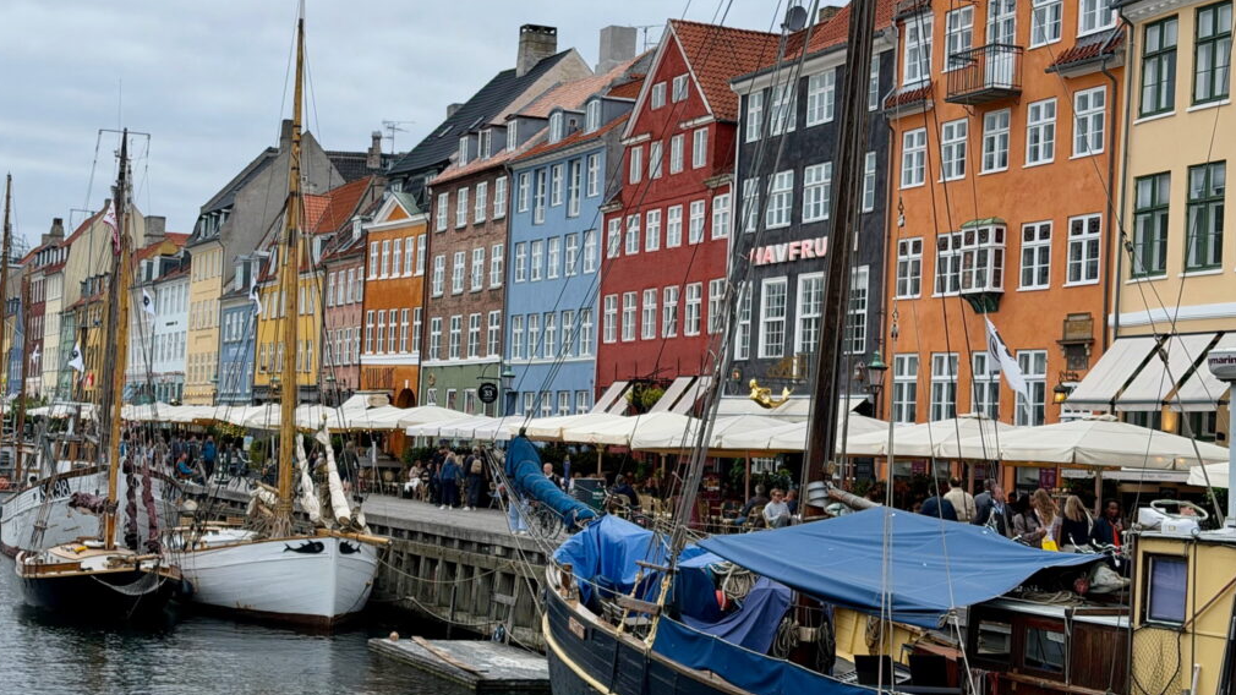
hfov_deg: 39.2
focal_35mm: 53
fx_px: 1737
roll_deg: -2.8
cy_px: 340
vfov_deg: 22.6
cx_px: 613
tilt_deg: +2.3
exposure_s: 1/802
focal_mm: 6.76
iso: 64
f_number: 1.78
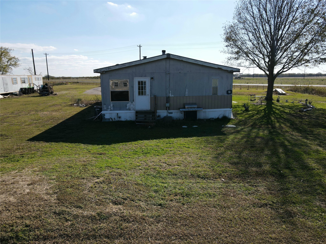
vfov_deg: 56.8
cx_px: 163
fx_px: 226
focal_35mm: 24
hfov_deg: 71.6
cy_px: 122
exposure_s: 1/769
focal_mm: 4.5
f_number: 2.8
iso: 100
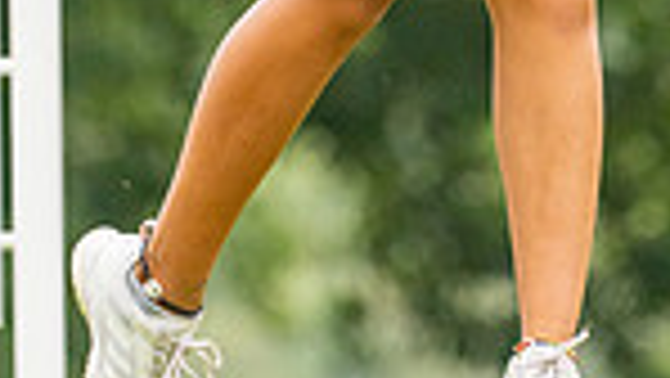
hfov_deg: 1.5
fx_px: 25348
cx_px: 306
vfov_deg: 0.9
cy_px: -544
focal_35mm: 1426
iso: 800
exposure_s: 1/2500
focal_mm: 300
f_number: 4
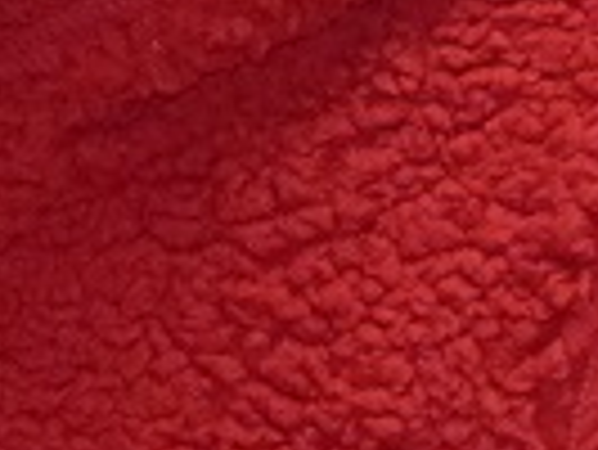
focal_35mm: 465
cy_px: -281
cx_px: -198
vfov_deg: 3.2
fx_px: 8040
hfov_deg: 4.2
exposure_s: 1/60
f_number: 3.5
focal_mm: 15.5
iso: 800
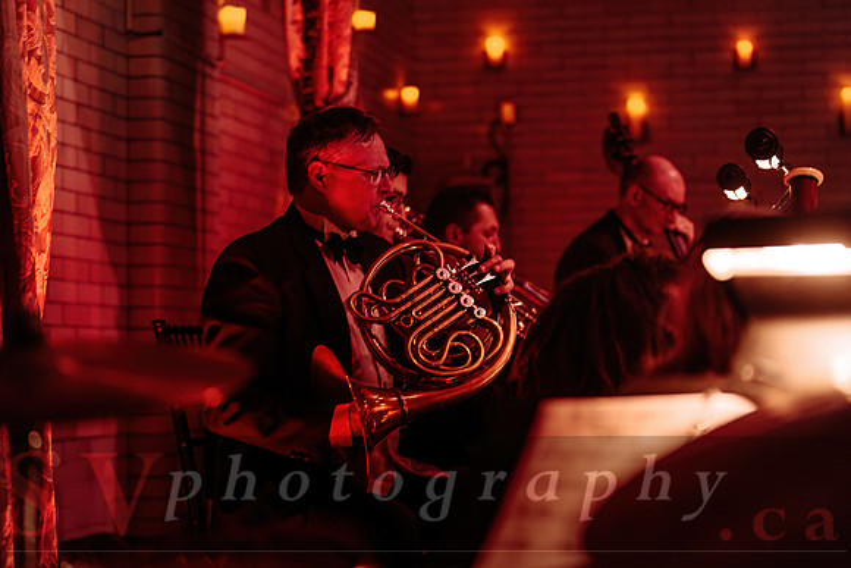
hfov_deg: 23.6
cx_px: 426
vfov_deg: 15.9
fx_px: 2033
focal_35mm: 86
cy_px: 284
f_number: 2.8
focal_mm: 86
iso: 1600
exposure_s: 1/80
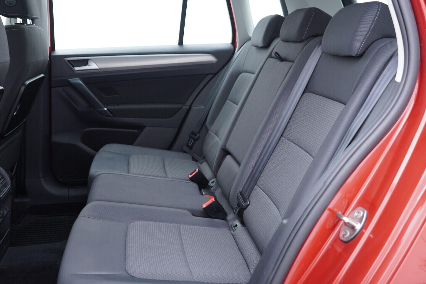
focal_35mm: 36
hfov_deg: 53.1
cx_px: 213
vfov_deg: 36.9
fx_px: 426
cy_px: 142
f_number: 2.8
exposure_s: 1/40
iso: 320
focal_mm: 24
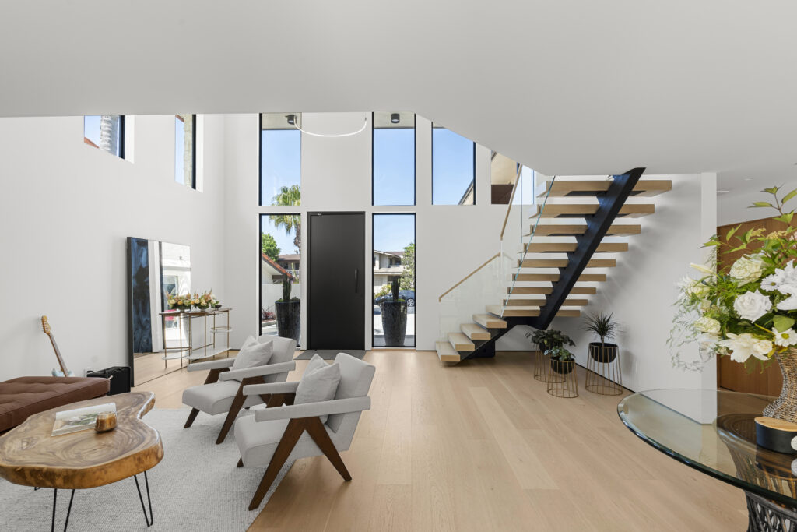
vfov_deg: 73.8
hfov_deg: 96.7
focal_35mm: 16
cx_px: 398
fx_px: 354
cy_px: 266
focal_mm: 16
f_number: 10
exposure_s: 1/5
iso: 100
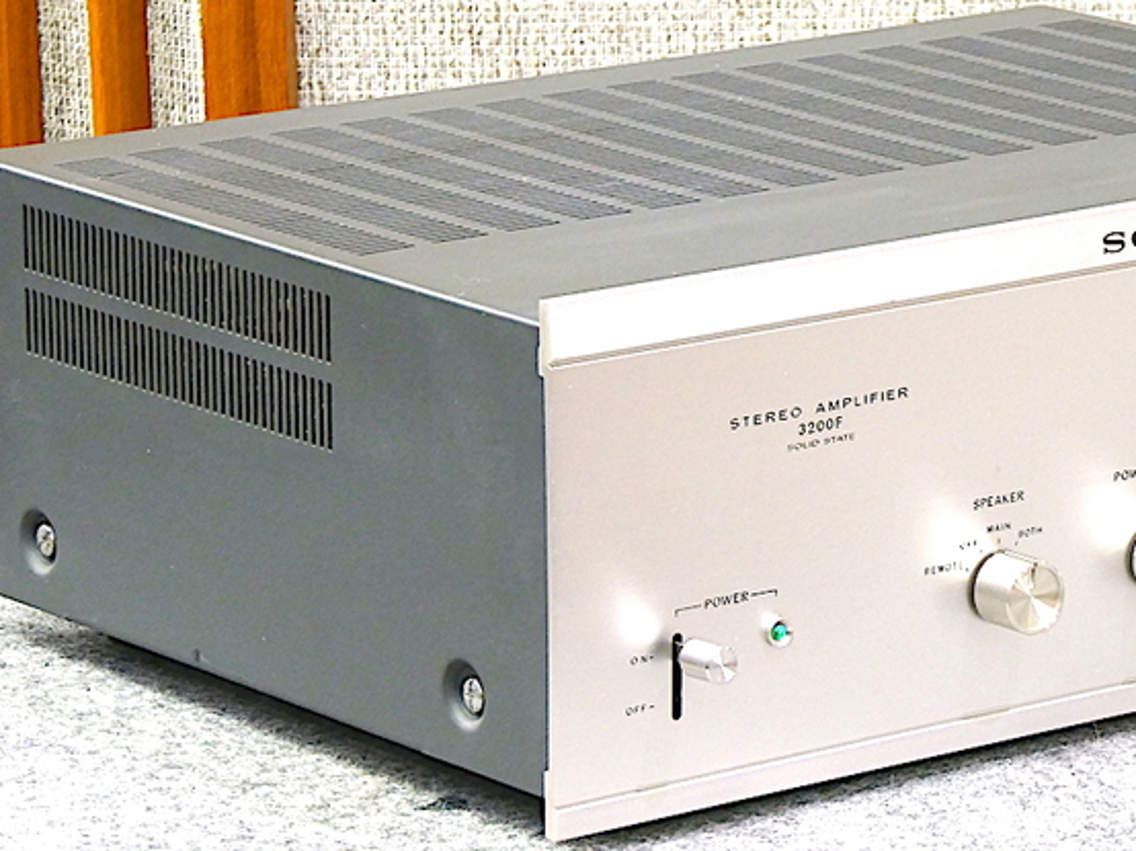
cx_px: 839
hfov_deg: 9.2
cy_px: 351
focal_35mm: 215
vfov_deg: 6.9
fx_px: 7053
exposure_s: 1/4
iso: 200
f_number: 5.2
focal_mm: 22.3
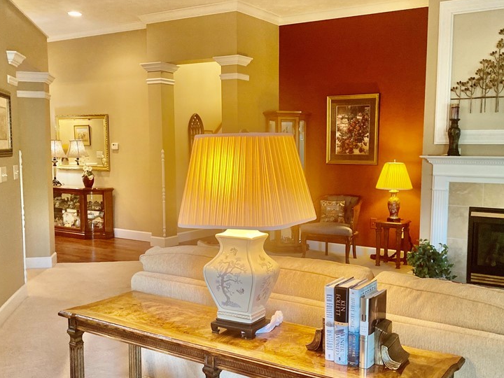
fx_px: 539
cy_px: 210
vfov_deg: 38.6
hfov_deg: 49.9
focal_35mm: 37
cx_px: 294
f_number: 1.8
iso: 320
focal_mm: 4.25
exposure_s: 1/60
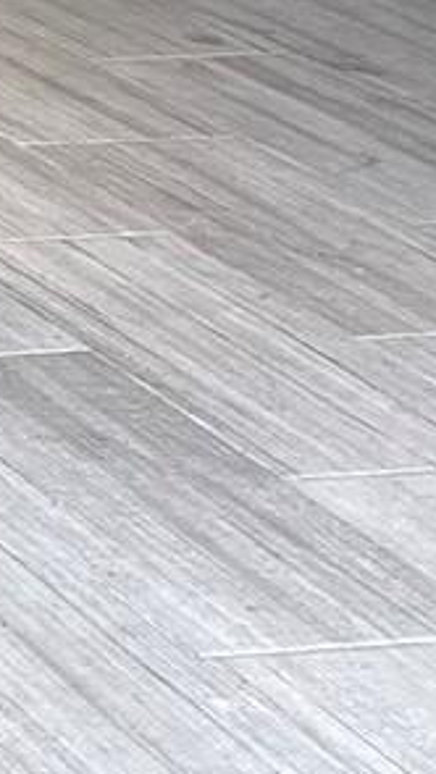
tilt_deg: -4.5
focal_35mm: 142
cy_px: -656
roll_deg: +0.8
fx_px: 2918
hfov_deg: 6.2
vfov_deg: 13.4
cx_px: -1594
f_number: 1.78
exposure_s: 1/121
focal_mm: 6.76
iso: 100
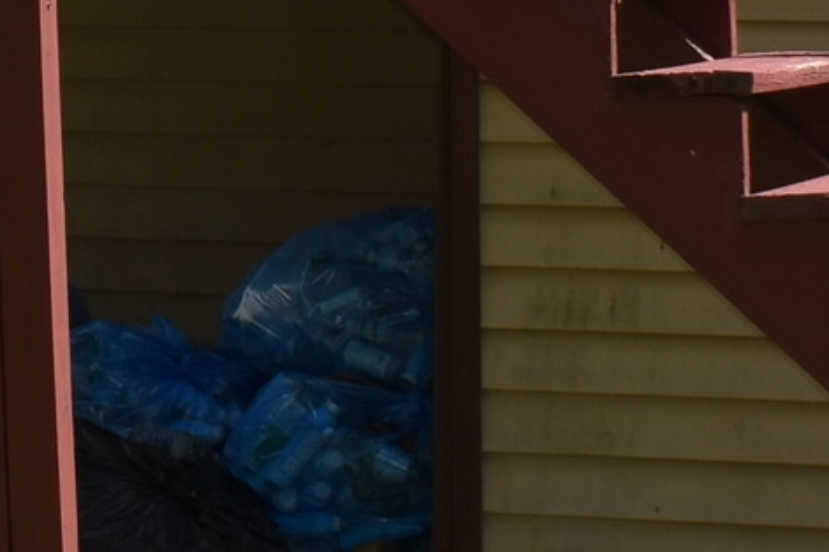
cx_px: -25
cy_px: -257
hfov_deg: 8.7
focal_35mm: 235
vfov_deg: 5.8
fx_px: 5411
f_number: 9
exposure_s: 1/200
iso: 100
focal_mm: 24
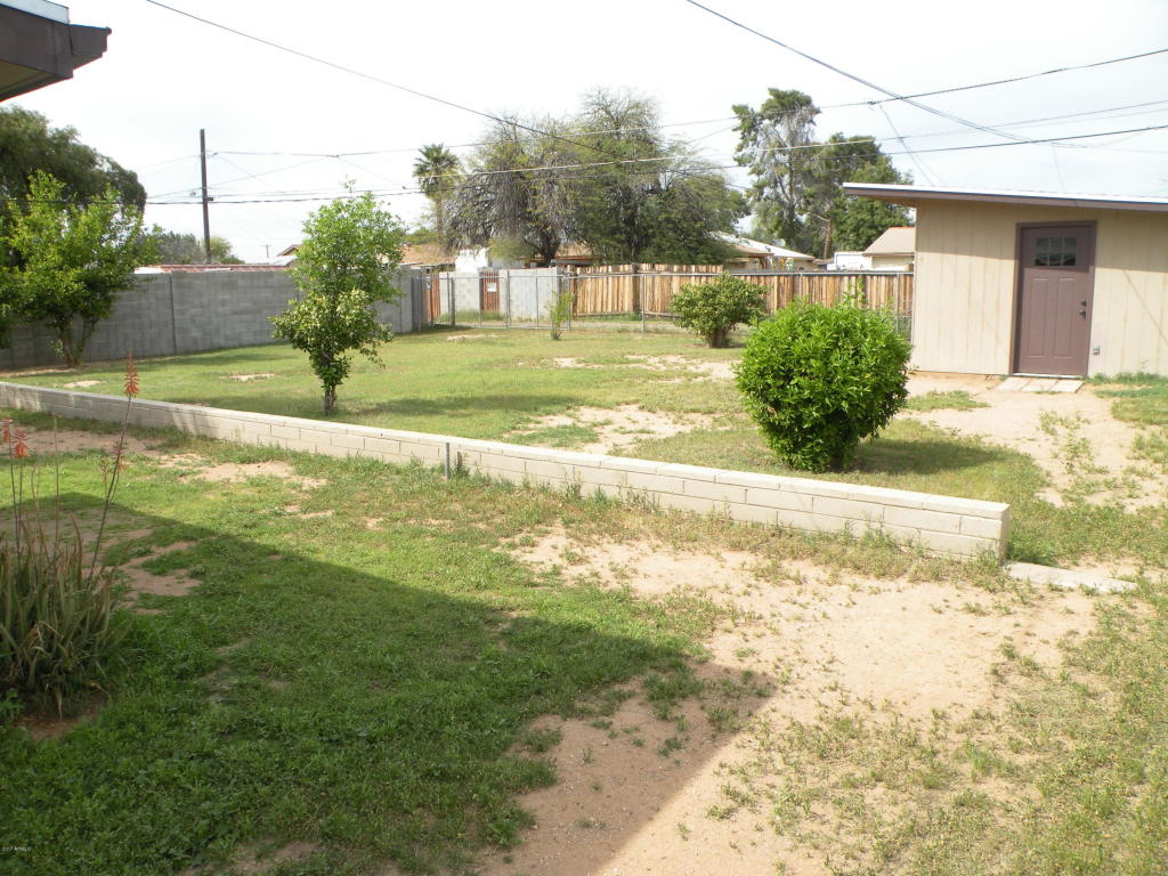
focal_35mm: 27
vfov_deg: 51.4
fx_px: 911
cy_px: 438
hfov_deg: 65.3
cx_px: 584
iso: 64
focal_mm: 4.7
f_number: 5.6
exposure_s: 1/191
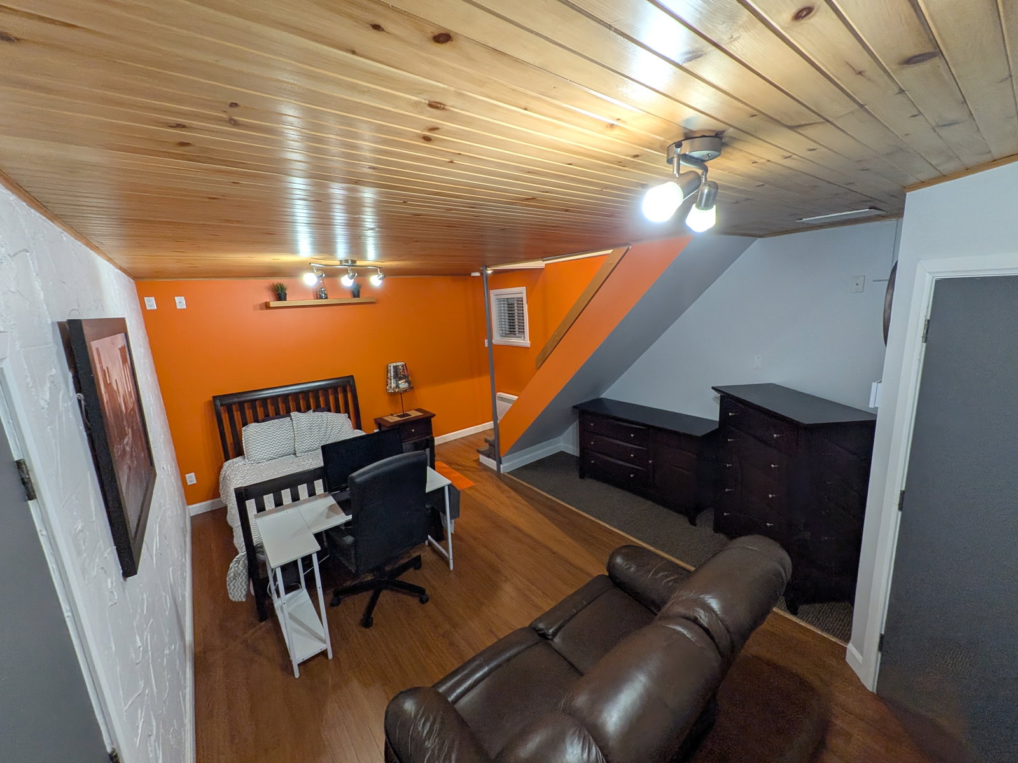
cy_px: 382
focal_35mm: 13
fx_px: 382
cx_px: 509
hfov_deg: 106.2
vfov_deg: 89.9
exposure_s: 1/26.1
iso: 38
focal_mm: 1.54
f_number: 2.2
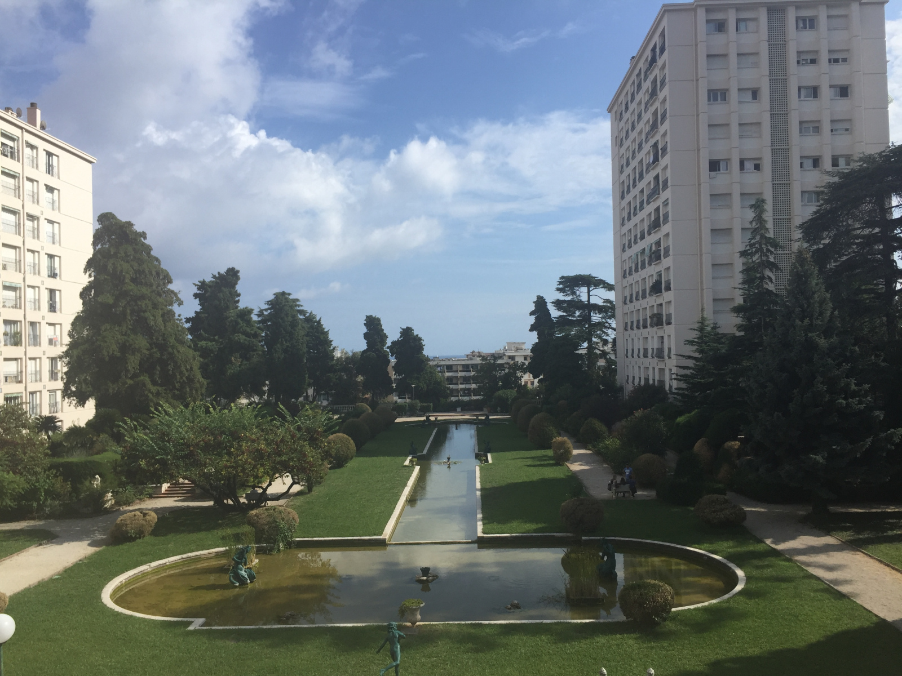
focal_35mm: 29
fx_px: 756
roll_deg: +0.3
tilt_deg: +1.6
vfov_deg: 48.2
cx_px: 451
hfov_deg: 61.7
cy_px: 338
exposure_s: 1/2198
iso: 32
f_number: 2.2
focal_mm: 4.15
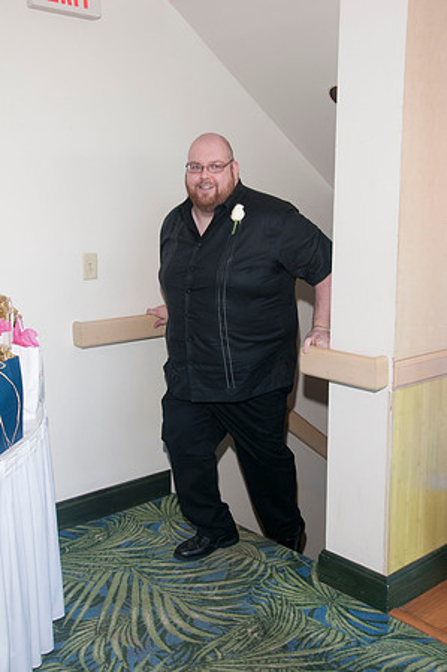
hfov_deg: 34.1
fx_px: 728
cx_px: 224
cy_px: 336
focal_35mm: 39
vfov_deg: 49.6
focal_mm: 26
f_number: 5.6
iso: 400
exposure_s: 1/60
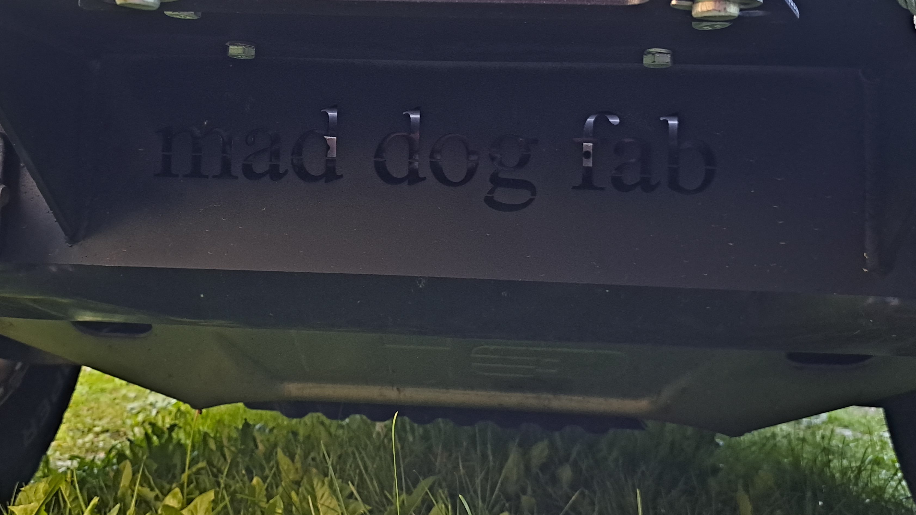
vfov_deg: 32.4
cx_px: 408
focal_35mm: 36
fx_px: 874
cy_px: 145
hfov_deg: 55.2
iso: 320
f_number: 1.8
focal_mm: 5.23
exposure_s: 1/24
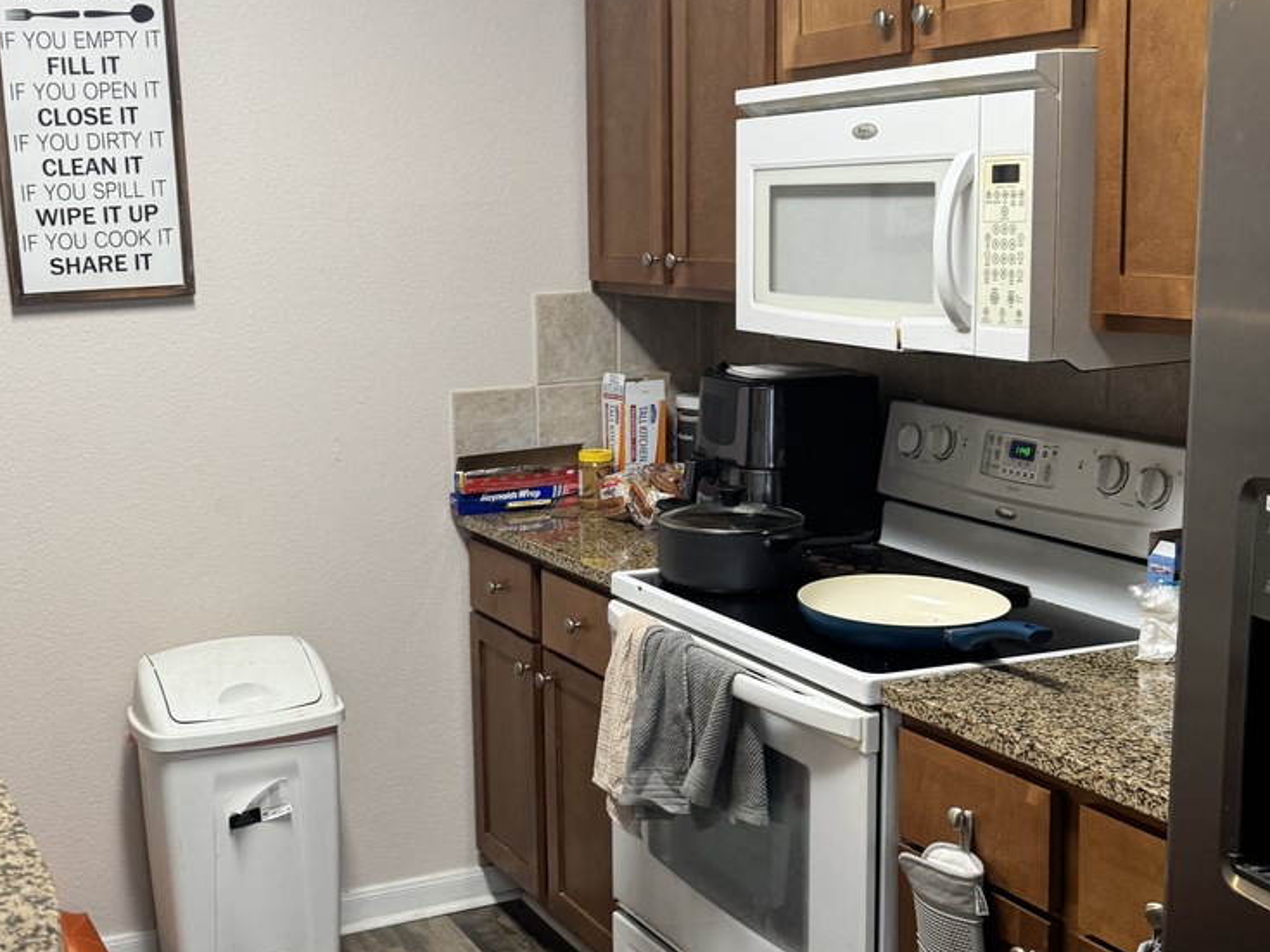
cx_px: 435
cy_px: 515
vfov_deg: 30.9
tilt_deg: -9.4
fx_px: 1724
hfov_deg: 40.0
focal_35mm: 47
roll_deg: +2.3
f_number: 1.78
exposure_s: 1/60
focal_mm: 6.76
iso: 250
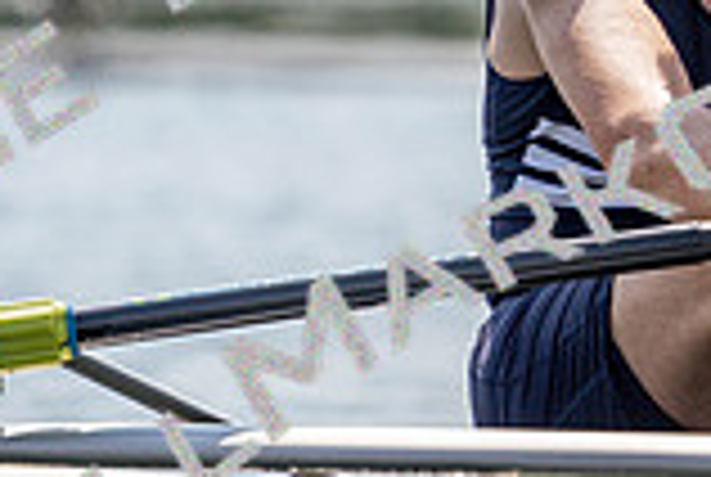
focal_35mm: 1655
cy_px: -29
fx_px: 32747
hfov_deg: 1.2
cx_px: 850
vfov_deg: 0.8
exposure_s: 1/1600
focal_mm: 452
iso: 200
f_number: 6.3
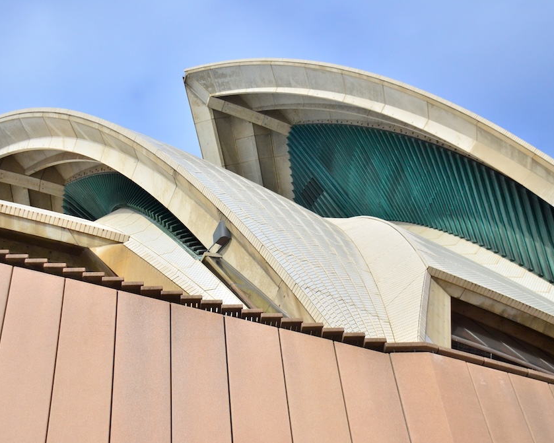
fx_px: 787
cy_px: 222
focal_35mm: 48
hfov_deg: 38.8
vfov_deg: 31.4
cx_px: 252
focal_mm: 28
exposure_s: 1/8000
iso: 900
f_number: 4
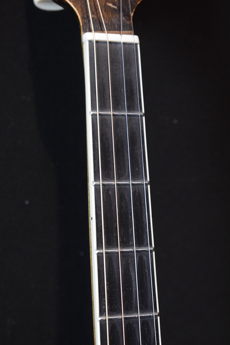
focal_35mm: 82
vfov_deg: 24.6
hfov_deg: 16.6
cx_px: 115
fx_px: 791
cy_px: 172
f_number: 5.6
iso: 3200
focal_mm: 55
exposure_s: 1/25
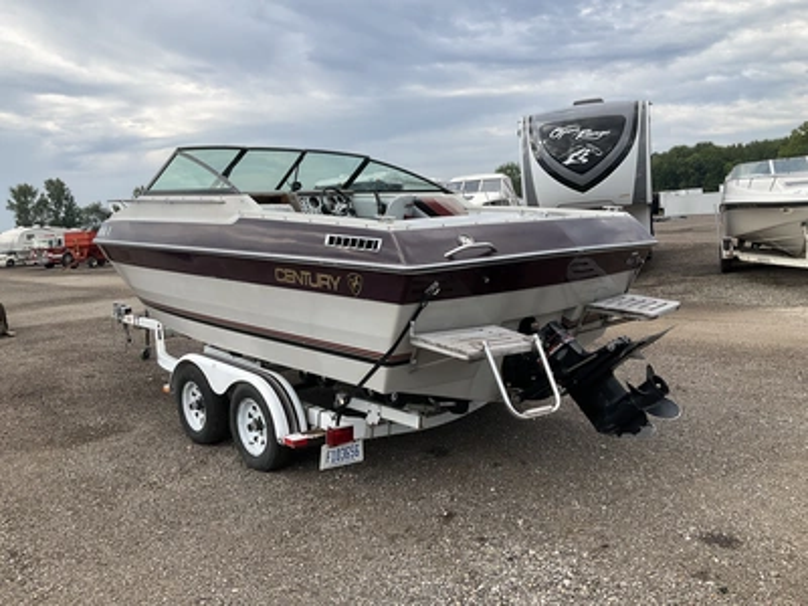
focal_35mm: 29
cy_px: 303
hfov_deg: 61.7
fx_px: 677
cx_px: 404
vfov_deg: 48.2
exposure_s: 1/642
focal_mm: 3
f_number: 1.8
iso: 25
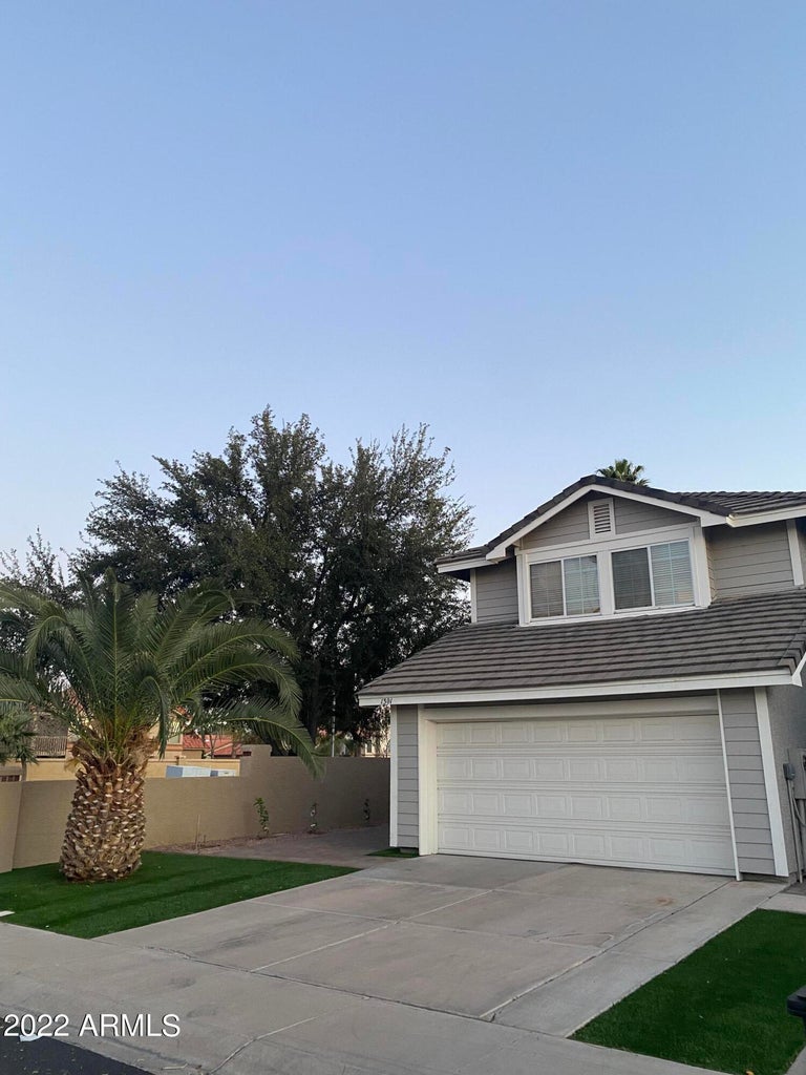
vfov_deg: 67.3
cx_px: 403
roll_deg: +0.0
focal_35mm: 26
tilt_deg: +17.0
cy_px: 538
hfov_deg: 53.1
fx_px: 807
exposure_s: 1/60
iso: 125
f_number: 1.8
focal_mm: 4.25
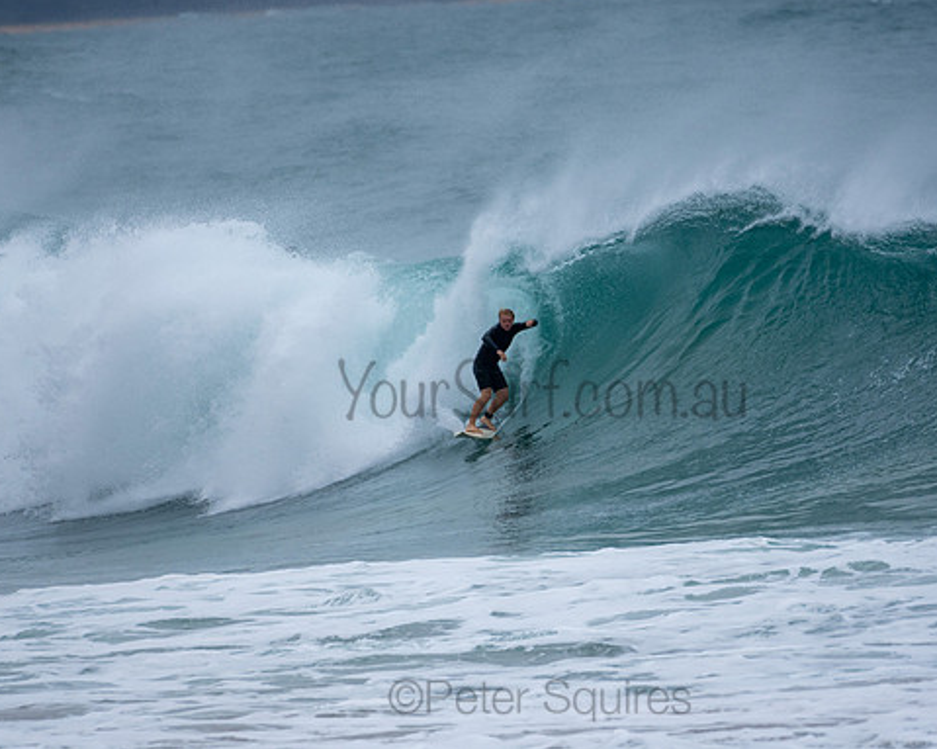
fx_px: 23622
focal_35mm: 852
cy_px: 373
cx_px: 540
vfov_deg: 1.8
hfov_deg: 2.3
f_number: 5.6
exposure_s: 1/1000
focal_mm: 500
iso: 250
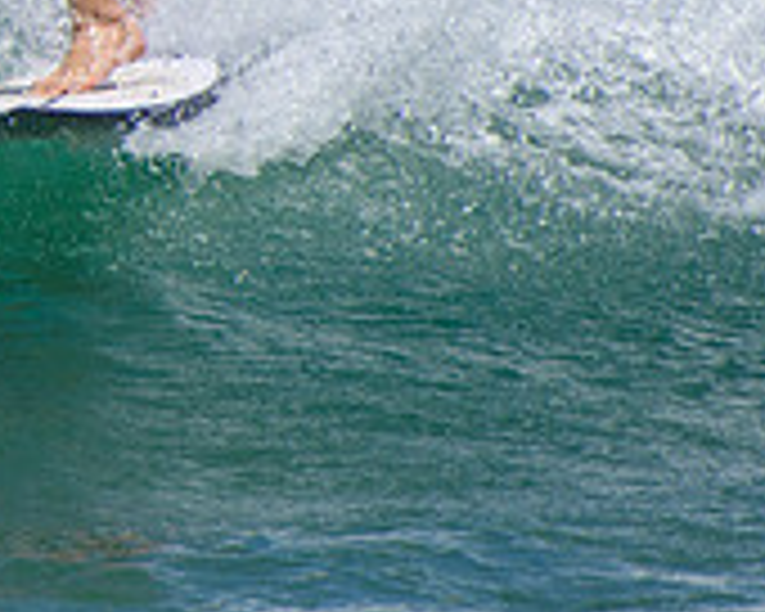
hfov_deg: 1.0
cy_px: -119
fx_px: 43403
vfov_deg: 0.8
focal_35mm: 1917
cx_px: -454
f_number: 5.6
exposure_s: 1/2000
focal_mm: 400
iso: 250
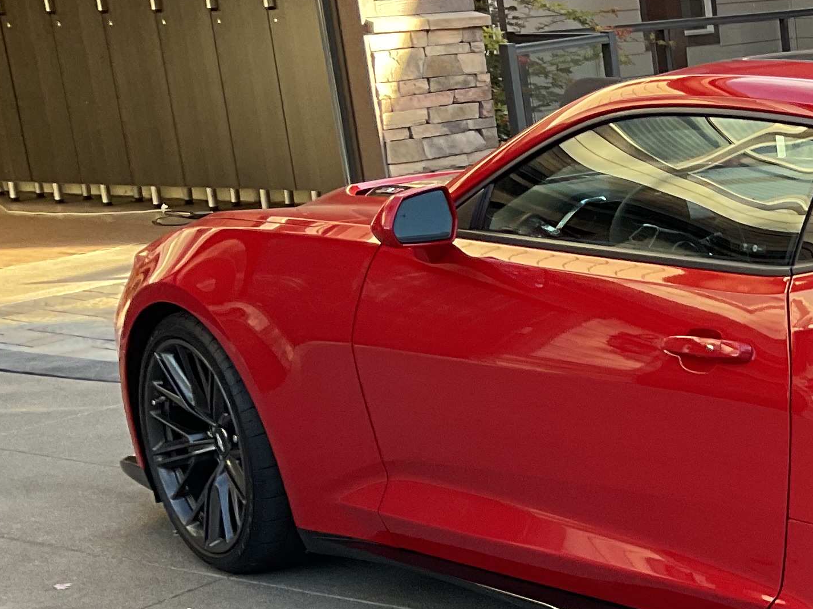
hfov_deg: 21.0
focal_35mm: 82
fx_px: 1926
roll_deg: +1.2
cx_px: 1133
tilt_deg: -19.8
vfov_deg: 17.8
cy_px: 525
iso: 32
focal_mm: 3
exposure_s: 1/122
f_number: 1.8
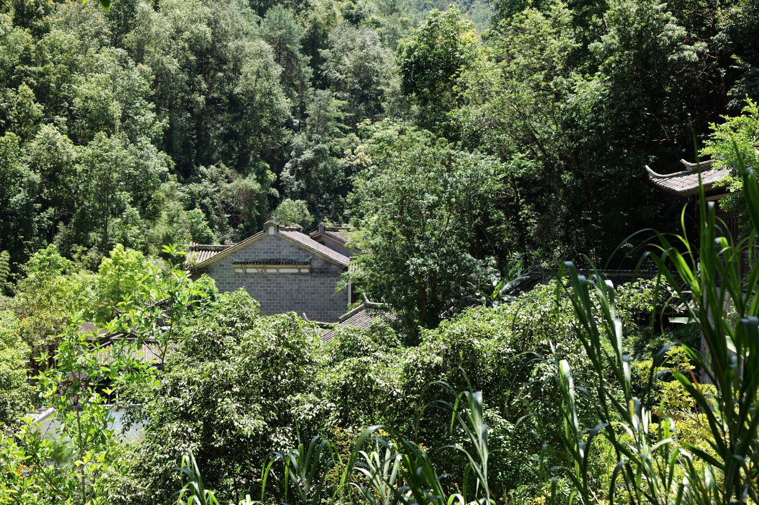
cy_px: 252
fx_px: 1054
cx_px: 380
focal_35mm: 50
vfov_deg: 27.0
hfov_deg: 39.6
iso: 100
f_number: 4
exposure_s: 1/200
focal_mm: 50
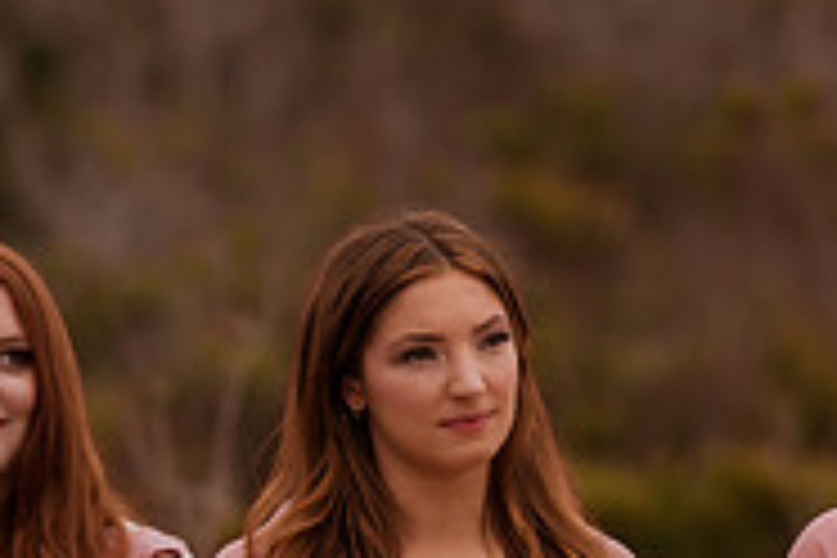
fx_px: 9787
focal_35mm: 421
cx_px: 670
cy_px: 608
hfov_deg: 4.9
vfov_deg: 3.3
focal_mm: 135
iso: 500
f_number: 3.2
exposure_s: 1/1250
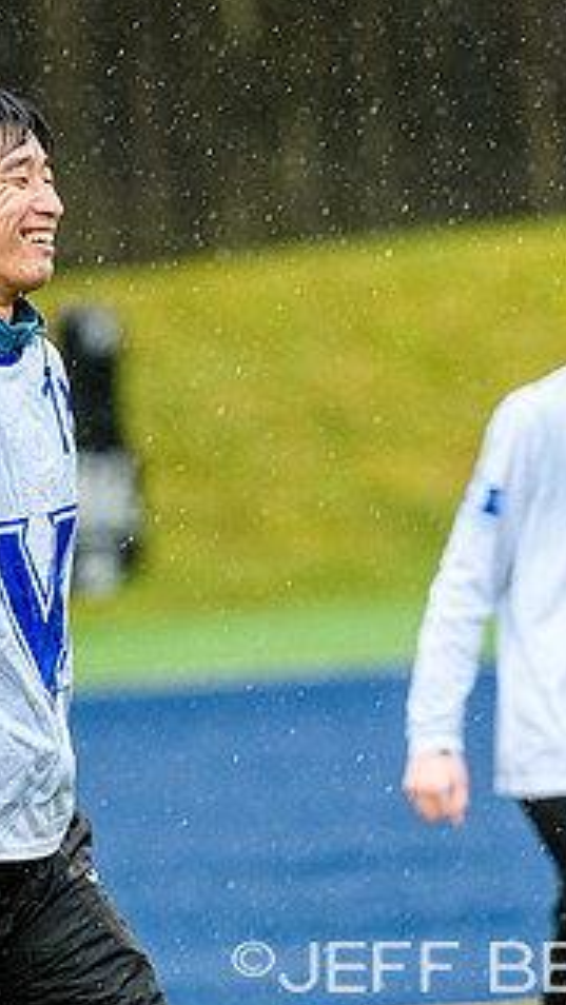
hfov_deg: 2.1
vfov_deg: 3.8
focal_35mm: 573
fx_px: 15280
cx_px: 22
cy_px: 485
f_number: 3.2
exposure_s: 1/1000
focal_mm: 200
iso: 1800
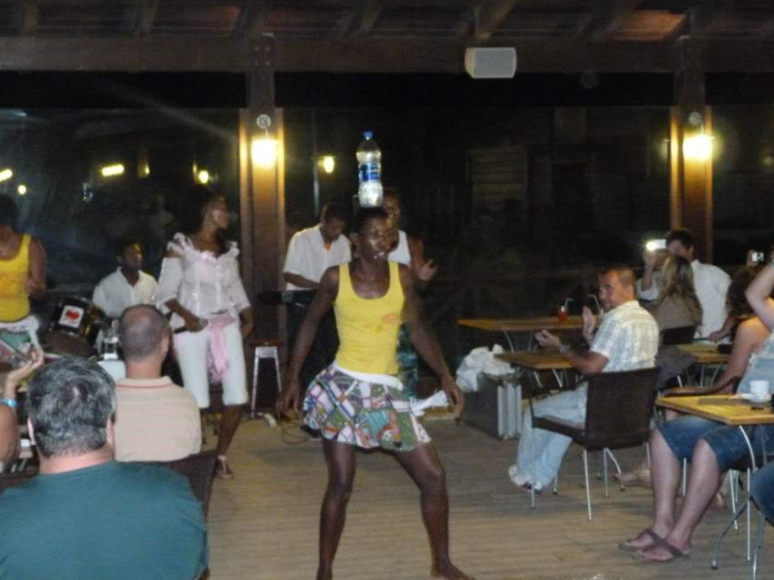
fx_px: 1721
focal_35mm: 77
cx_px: 376
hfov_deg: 25.3
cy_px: 243
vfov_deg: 19.1
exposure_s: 1/15
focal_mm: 11.8
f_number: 3.3
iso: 800
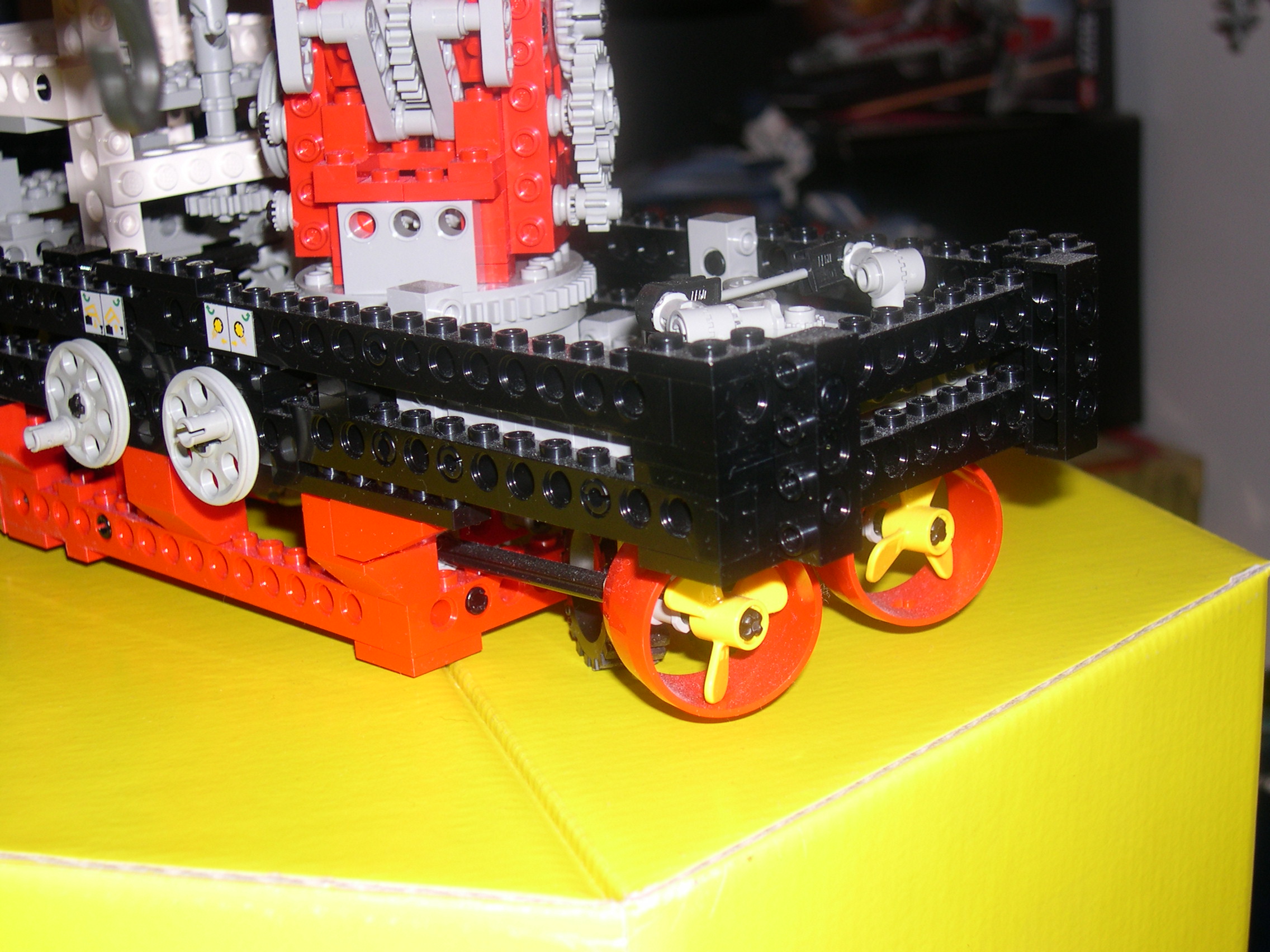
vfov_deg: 25.7
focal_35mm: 57
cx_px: 635
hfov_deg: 33.8
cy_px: 476
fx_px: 2091
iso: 100
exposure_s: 1/60
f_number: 3.4
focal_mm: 12.2
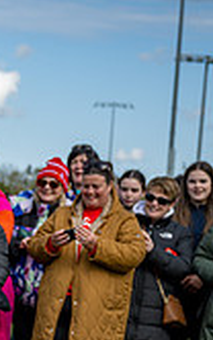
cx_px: -287
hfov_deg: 7.4
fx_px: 1548
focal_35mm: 167
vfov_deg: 12.4
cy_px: 331
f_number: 2.8
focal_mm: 47
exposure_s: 1/1600
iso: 100
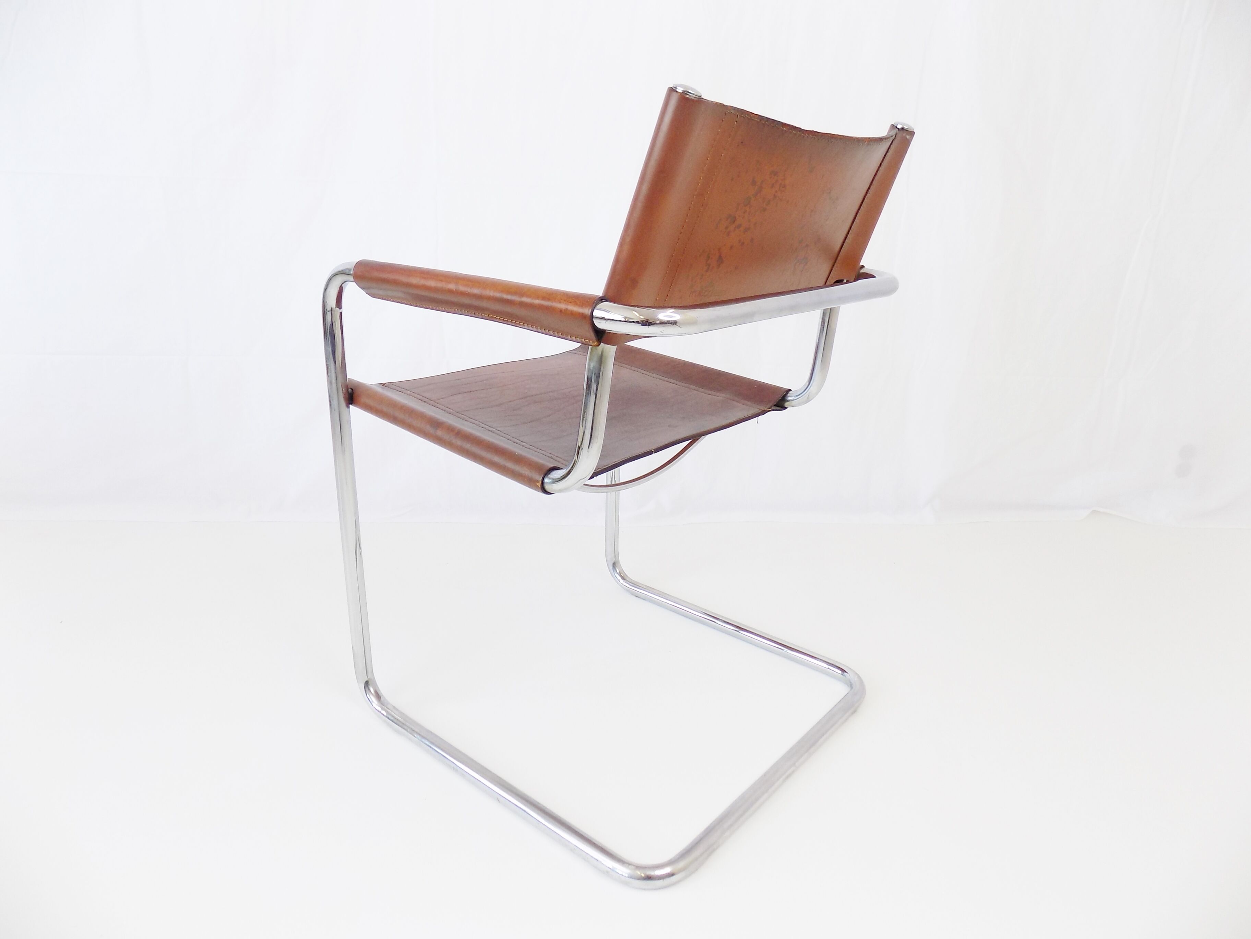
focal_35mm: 23
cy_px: 470
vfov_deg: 58.9
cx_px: 626
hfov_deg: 73.9
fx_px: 831
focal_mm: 4
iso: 80
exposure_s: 1/50
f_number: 3.1
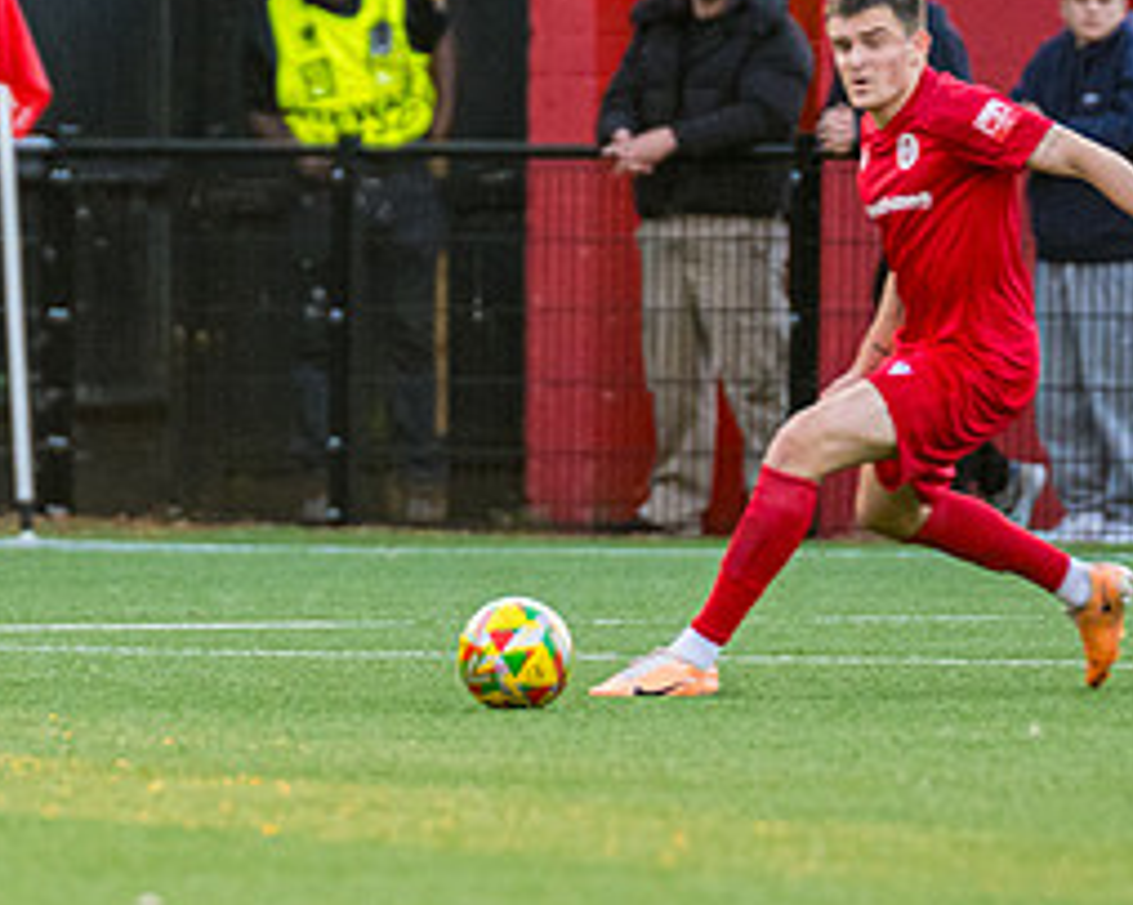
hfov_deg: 1.7
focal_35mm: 1134
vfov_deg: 1.4
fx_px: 38011
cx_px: 144
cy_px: 441
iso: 1250
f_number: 2.8
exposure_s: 1/800
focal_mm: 300
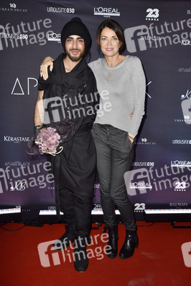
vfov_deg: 54.5
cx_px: 96
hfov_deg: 37.8
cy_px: 143
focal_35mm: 35
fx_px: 279
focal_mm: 35
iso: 800
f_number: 5
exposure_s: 1/125
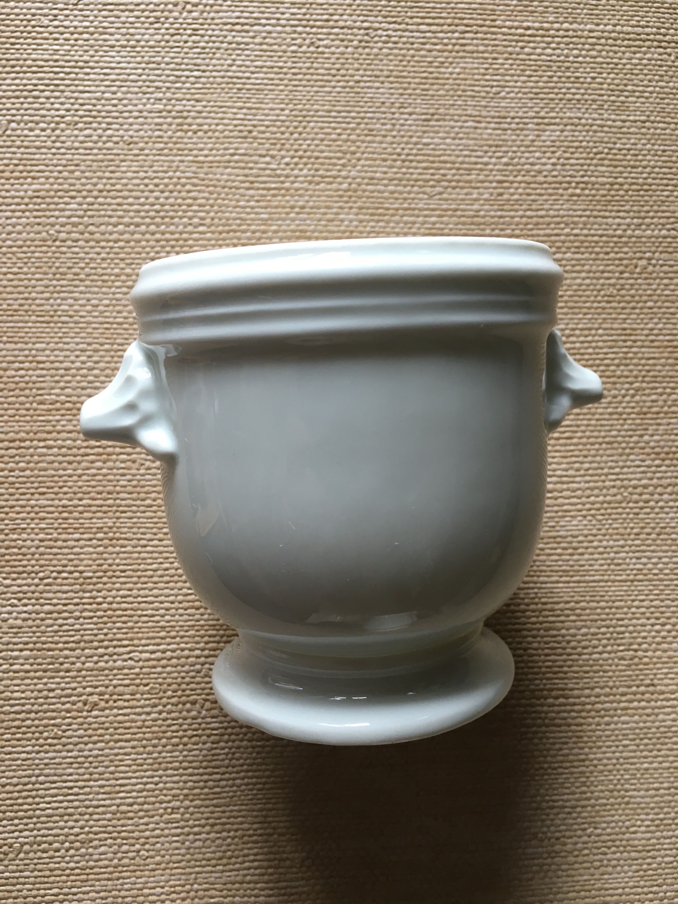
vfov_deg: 61.7
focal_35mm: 29
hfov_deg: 48.2
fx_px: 757
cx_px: 339
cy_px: 452
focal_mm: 4.15
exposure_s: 1/33
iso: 64
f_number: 2.2
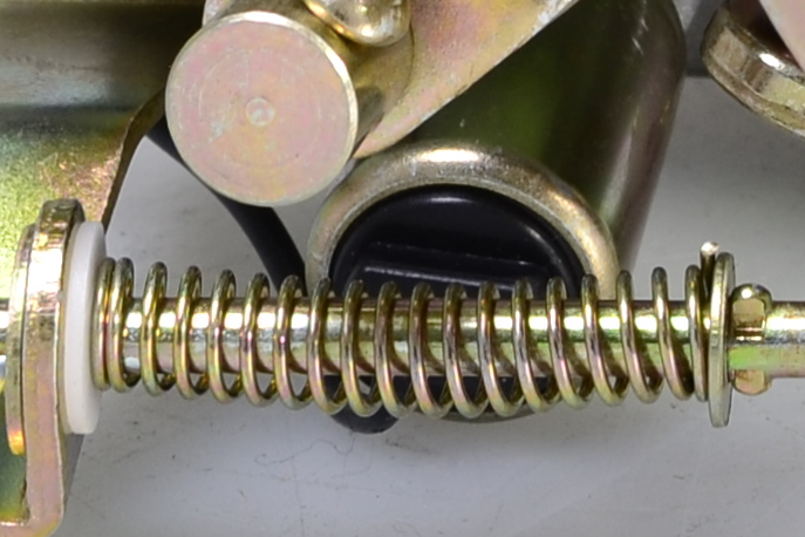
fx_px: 4047
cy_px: -963
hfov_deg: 11.2
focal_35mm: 181
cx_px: 932
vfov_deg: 6.9
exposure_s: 1/60
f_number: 11
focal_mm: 18
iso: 100
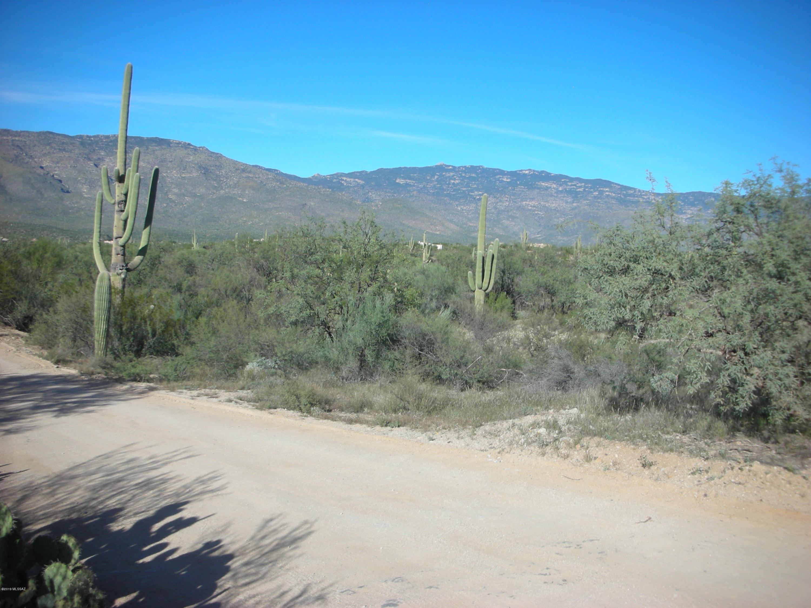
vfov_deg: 40.7
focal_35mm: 35
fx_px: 820
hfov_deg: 52.6
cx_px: 406
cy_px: 304
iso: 50
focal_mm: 5.8
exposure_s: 1/98.1
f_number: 8.5
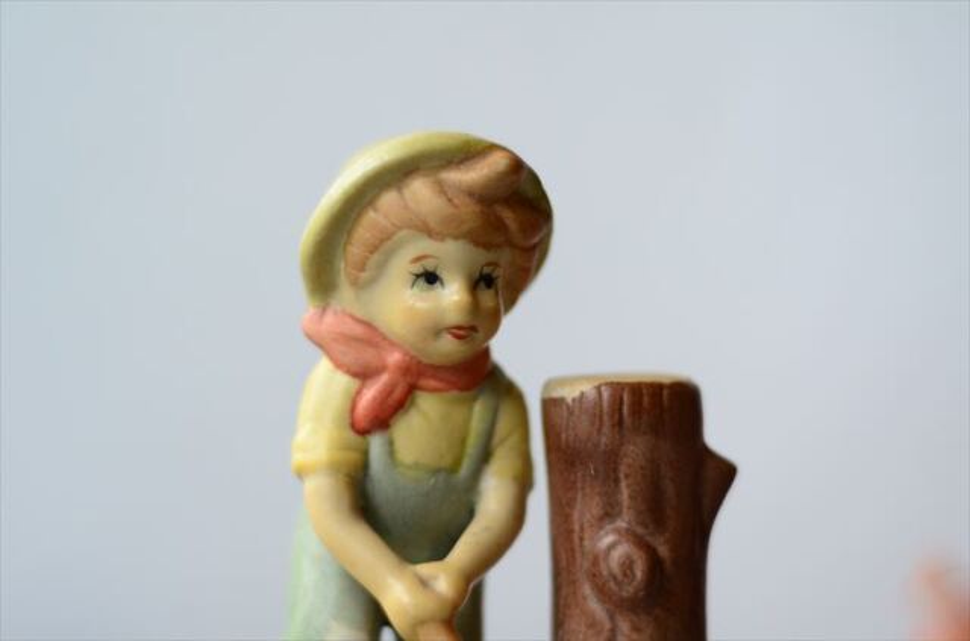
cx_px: 485
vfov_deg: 18.1
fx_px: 2015
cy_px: 320
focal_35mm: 75
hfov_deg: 27.1
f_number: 2
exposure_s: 1/200
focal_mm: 50
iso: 800
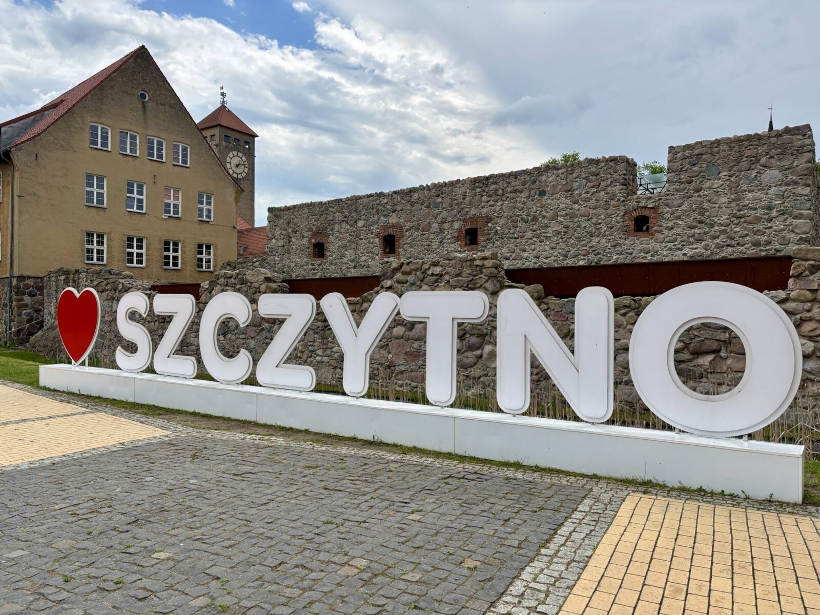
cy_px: 308
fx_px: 616
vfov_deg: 53.1
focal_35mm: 26
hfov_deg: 67.3
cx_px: 410
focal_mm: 5.96
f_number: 1.6
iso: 50
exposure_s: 1/3937
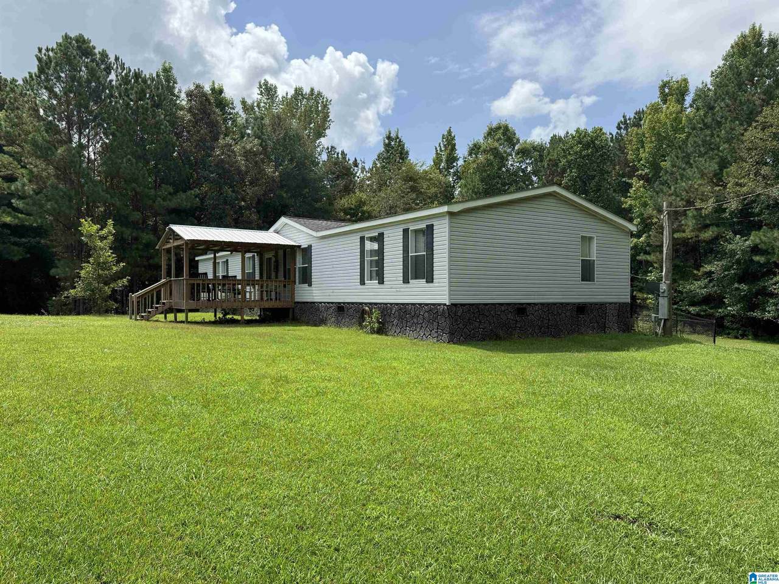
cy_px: 292
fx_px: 540
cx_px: 390
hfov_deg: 71.6
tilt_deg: -0.5
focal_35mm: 24
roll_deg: +0.6
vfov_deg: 56.8
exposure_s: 1/3597
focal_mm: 6.76
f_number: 1.78
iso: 80
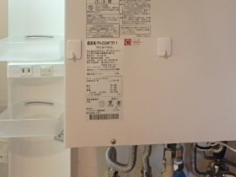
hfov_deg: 37.2
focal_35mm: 48
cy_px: -14
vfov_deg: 27.8
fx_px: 327
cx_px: 211
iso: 500
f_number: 3.5
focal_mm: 3.7
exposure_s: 1/30
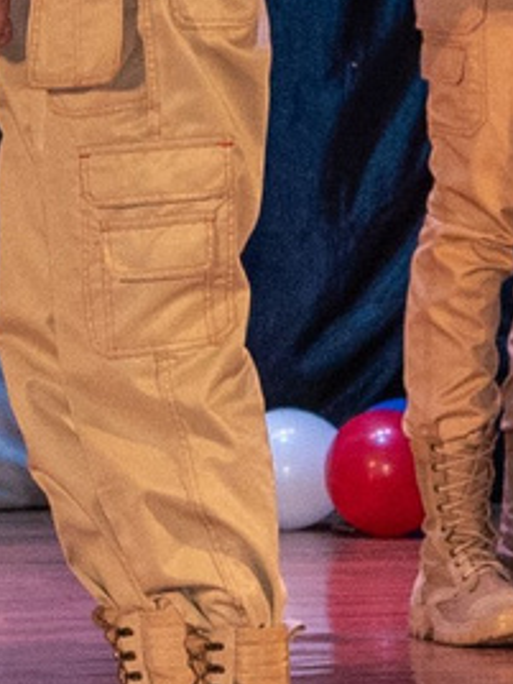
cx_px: 129
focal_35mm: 506
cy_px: -67
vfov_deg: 3.9
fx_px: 9998
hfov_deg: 2.9
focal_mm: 50
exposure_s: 1/200
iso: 800
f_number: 7.1
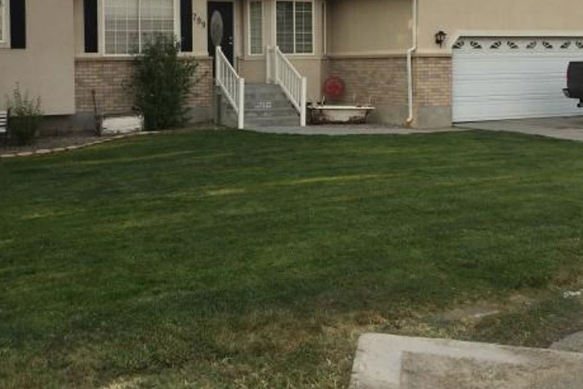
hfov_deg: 46.2
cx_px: 236
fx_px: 680
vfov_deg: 31.2
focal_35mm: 42
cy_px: 86
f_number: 2.2
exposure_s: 1/791
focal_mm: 4.15
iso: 32
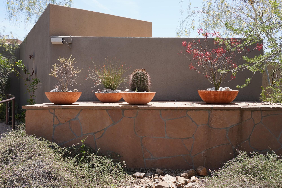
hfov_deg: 58.7
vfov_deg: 41.1
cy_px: 94
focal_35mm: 32
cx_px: 141
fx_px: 251
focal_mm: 32
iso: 100
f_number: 10
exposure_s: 1/100
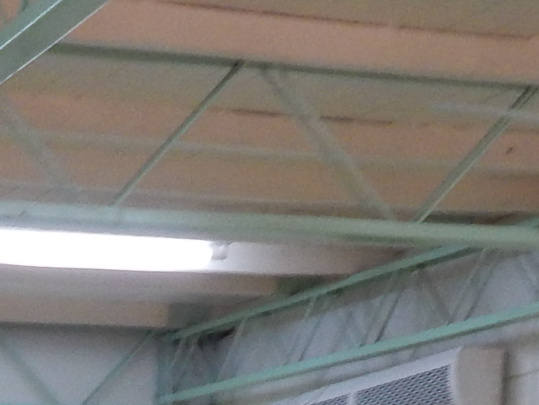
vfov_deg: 10.2
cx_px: -192
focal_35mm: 126
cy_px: 988
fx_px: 1962
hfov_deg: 14.8
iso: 200
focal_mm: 4
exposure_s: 1/30
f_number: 3
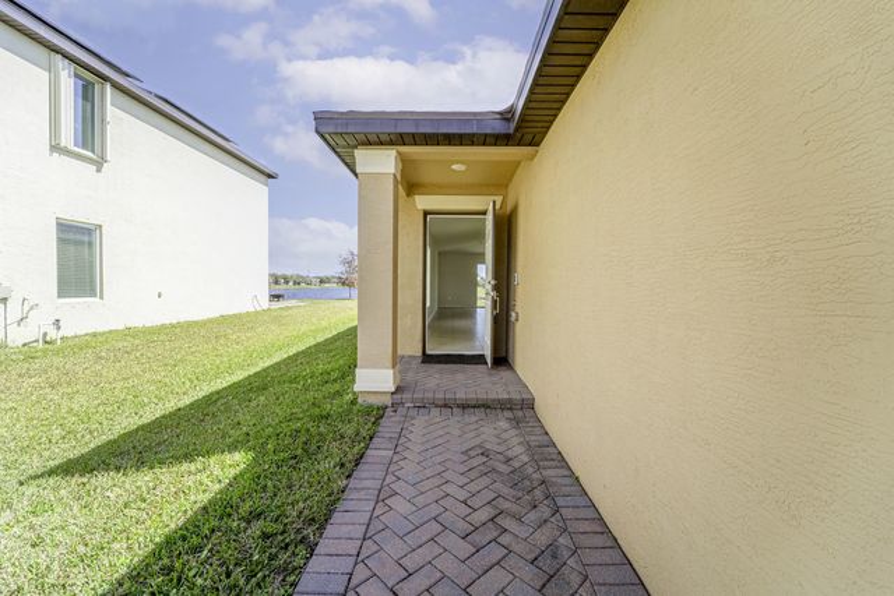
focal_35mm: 14
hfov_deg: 104.2
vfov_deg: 81.2
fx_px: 348
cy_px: 298
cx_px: 447
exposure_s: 1/2000
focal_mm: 14
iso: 400
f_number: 22
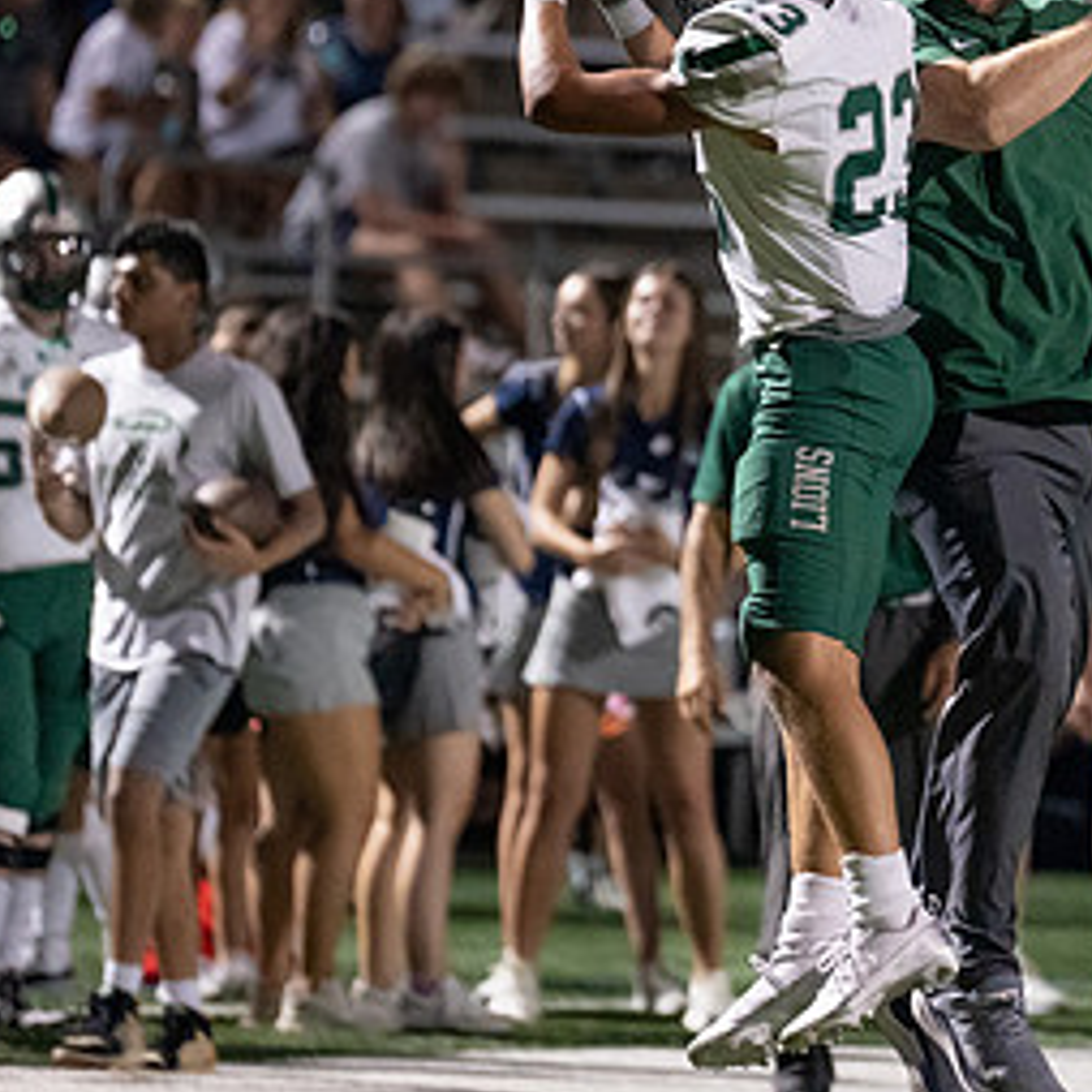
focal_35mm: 557
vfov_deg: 3.1
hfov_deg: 3.1
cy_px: 203
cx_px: 981
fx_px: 19880
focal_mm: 200
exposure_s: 1/1000
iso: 3200
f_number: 2.8
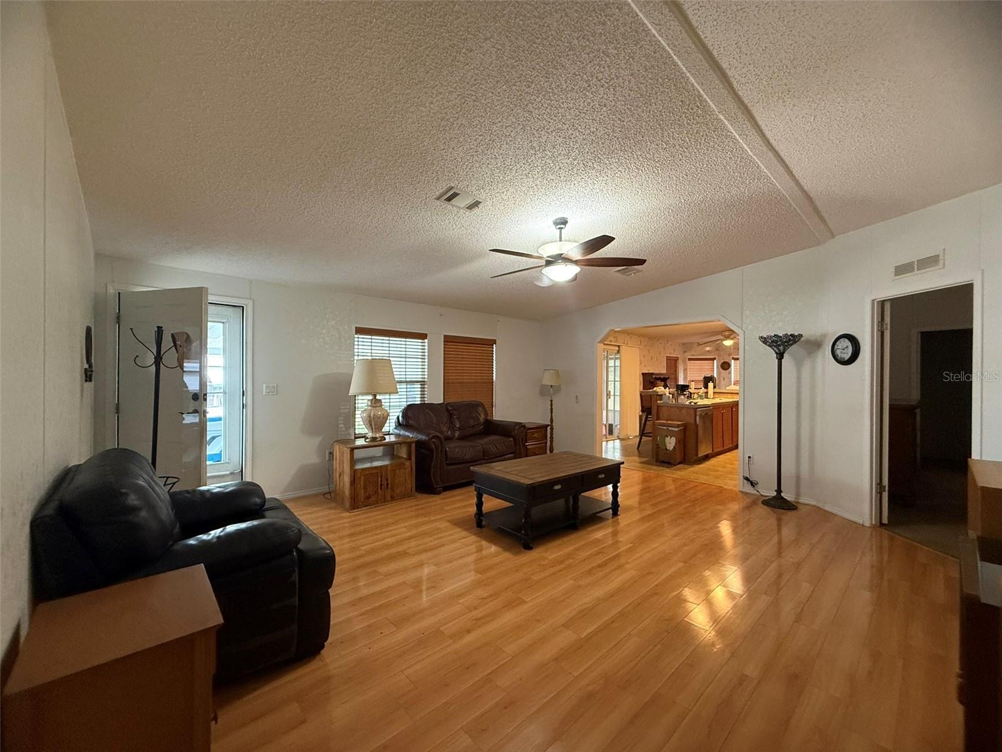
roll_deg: -0.5
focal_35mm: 14
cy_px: 376
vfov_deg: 85.7
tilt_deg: +0.5
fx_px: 405
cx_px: 501
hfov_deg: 102.1
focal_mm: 2.22
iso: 400
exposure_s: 1/60
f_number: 2.2
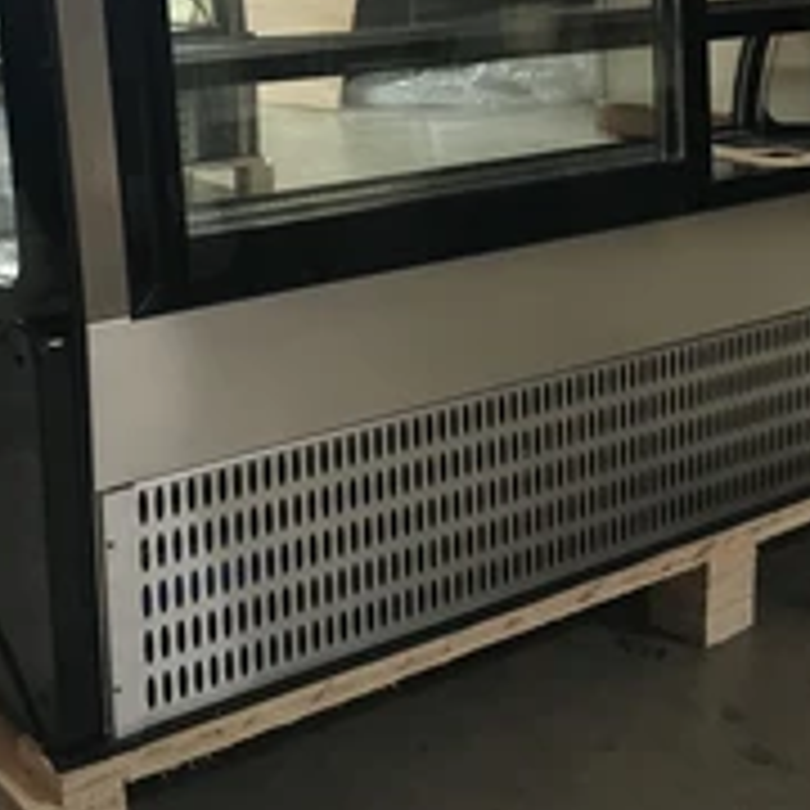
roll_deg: +1.7
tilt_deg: -11.9
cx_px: 302
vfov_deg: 30.7
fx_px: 1456
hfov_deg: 30.9
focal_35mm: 55
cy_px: 238
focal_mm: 3.99
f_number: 1.8
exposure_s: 1/9
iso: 100
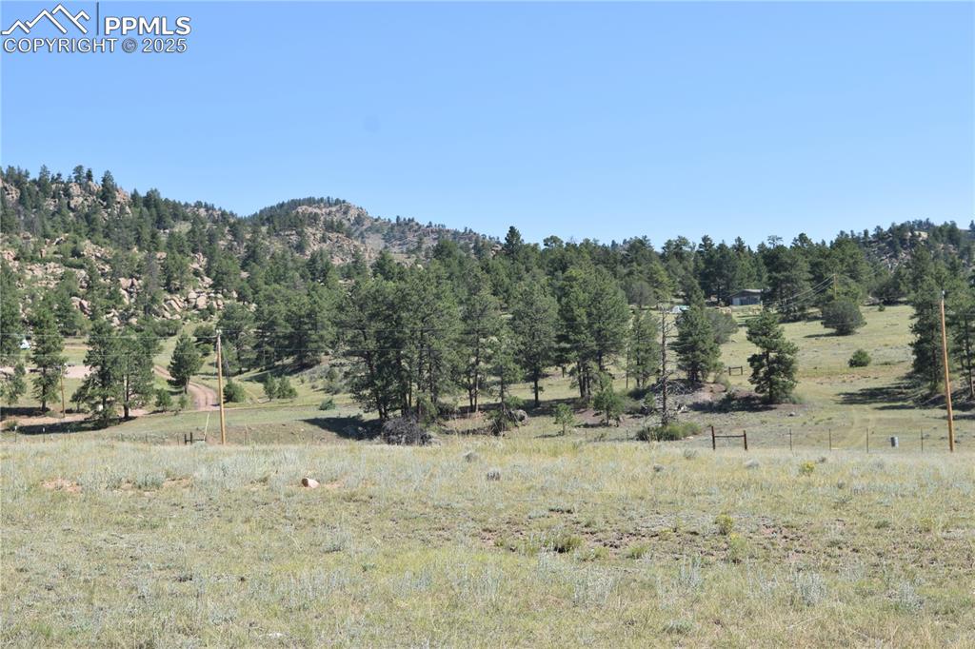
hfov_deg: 31.9
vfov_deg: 21.6
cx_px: 488
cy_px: 324
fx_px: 1706
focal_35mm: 63
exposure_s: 1/200
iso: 100
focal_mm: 42
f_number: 8
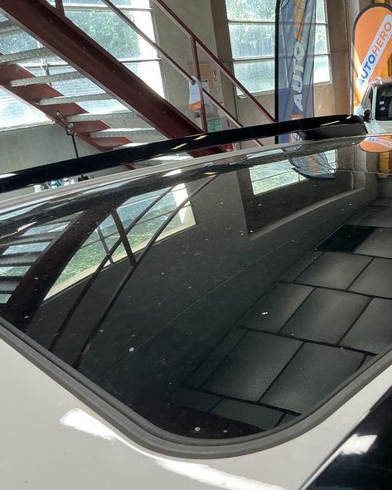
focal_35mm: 37
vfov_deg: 49.1
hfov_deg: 39.4
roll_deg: +6.8
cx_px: 277
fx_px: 536
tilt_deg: -16.2
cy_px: 242
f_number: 1.8
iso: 40
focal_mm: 3
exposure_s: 1/50
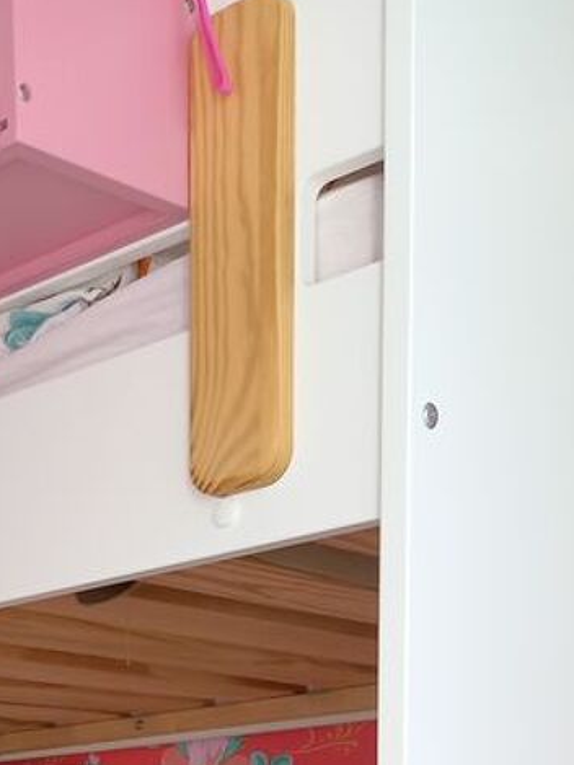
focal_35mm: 71
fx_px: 1569
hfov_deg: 19.8
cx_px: -62
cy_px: 1027
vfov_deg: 23.7
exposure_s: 1/50
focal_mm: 4.65
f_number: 1.8
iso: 50
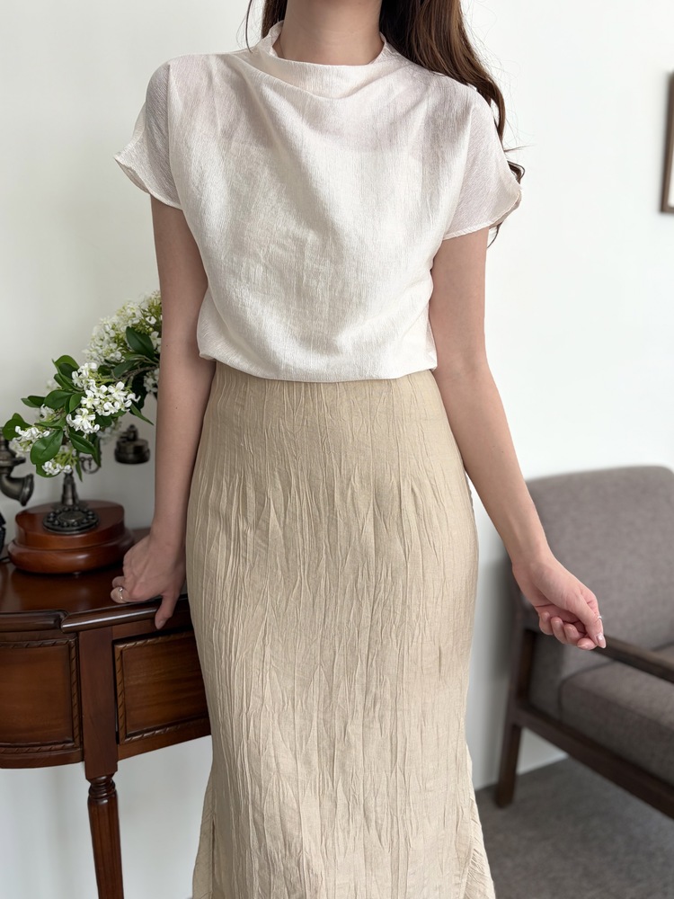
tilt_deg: -8.2
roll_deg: -0.1
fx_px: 675
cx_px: 337
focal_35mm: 26
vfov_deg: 67.3
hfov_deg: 53.1
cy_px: 450
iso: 50
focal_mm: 5.96
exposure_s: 1/122
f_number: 1.6
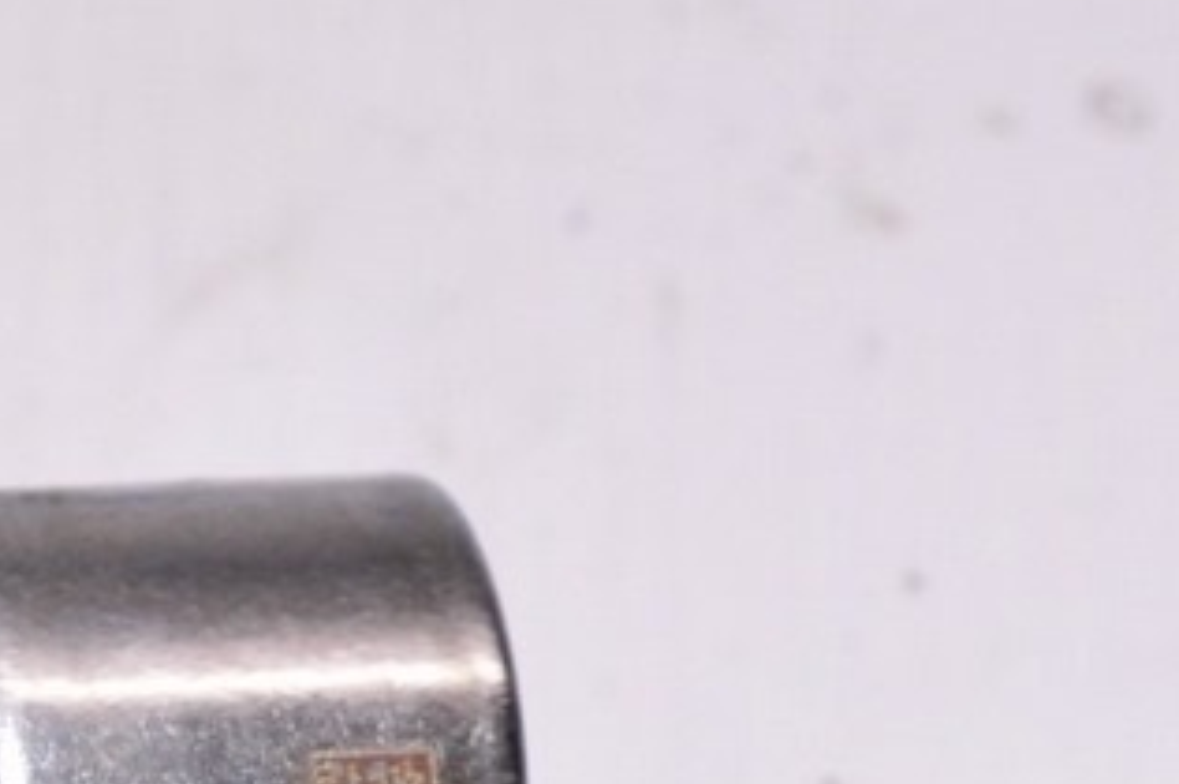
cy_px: 704
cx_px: -310
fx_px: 7623
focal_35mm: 233
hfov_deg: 8.7
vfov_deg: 5.9
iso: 1600
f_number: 8
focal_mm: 48
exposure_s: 1/200
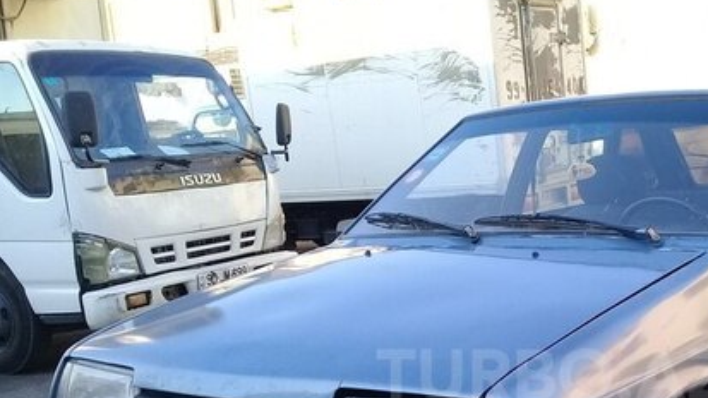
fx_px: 1013
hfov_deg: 37.3
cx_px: 552
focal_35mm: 54
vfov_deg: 21.6
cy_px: 375
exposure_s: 1/186
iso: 50
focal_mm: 3.3
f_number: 2.2
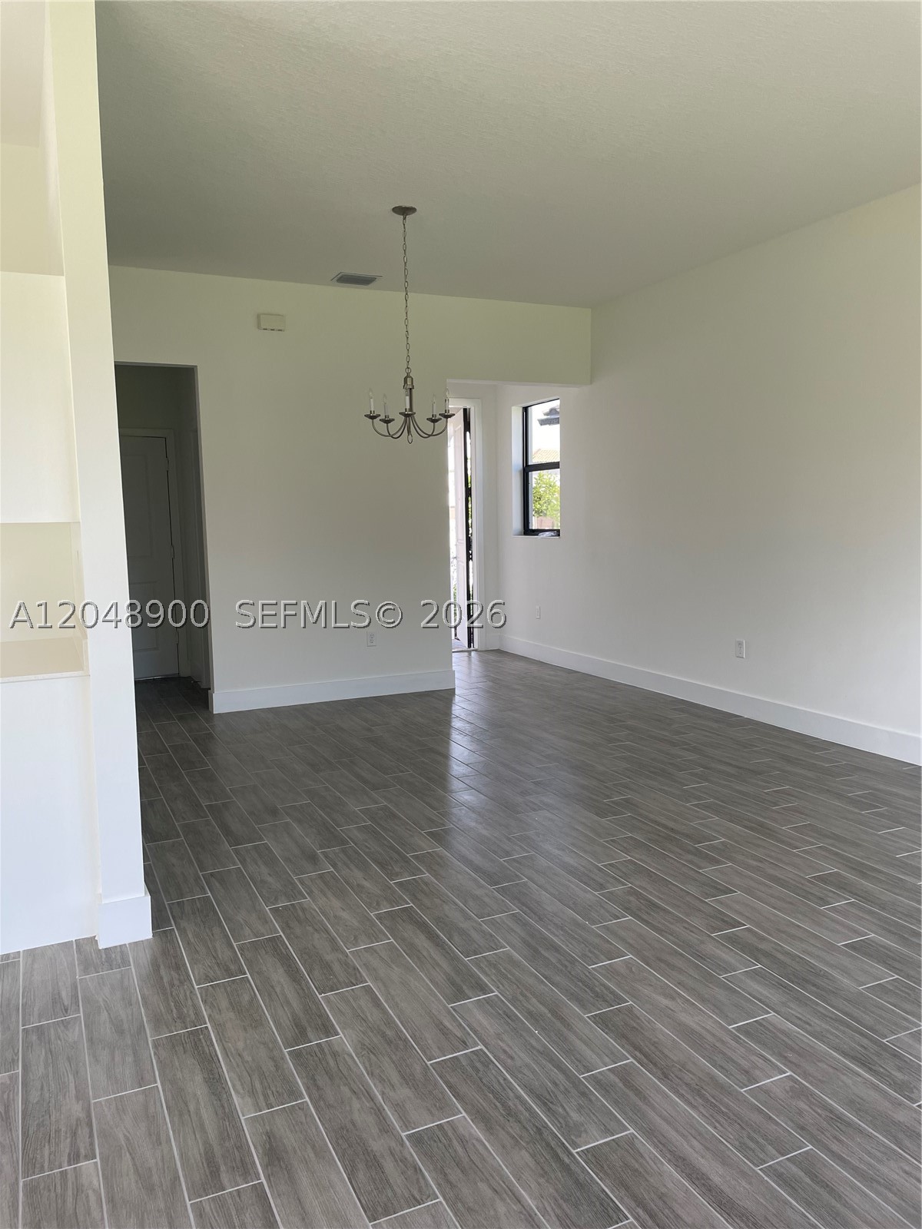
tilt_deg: -5.1
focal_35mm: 26
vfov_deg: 67.3
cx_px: 461
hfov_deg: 53.1
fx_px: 923
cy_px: 614
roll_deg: +2.5
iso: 50
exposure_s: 1/121
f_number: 1.6
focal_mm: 4.2
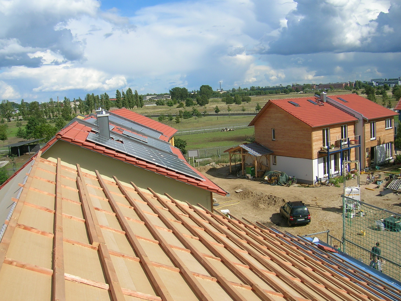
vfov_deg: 40.7
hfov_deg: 52.6
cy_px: 150
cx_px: 200
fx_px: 405
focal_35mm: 35
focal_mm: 5.4
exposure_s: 1/524
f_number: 4.8
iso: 50
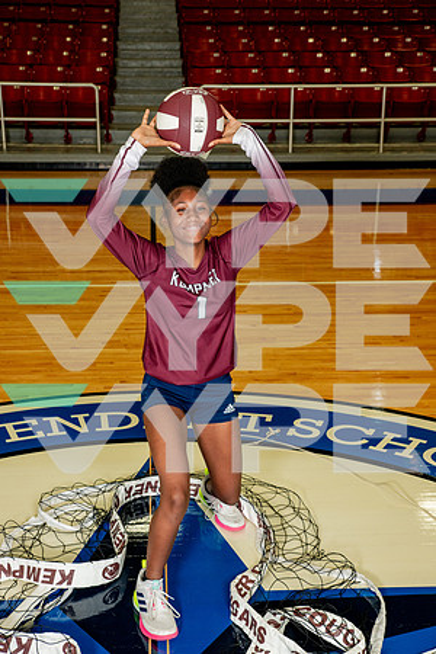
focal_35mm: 55
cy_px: 327
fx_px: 999
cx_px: 218
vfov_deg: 36.2
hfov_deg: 24.6
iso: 800
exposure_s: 1/200
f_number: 7.1
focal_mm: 55
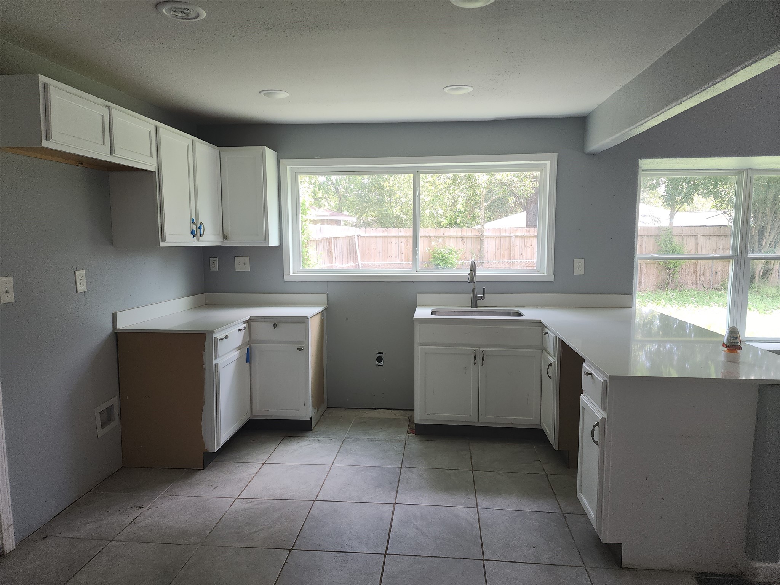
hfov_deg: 73.9
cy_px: 292
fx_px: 518
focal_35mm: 23
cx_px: 390
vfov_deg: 58.9
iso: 32
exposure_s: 1/60
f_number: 1.8
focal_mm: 6.4
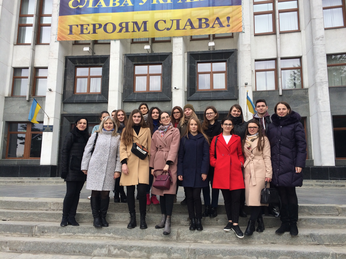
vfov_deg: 48.2
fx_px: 290
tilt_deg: +8.9
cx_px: 173
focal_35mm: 29
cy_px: 130
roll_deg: -0.8
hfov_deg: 61.7
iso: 32
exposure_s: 1/230
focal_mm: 4.15
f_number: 2.2
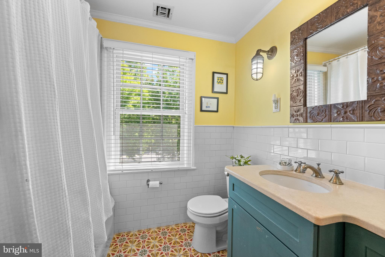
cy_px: 128
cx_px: 192
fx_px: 150
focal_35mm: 14
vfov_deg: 81.2
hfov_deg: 104.3
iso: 1250
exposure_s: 1/80
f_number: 7.1
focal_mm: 14
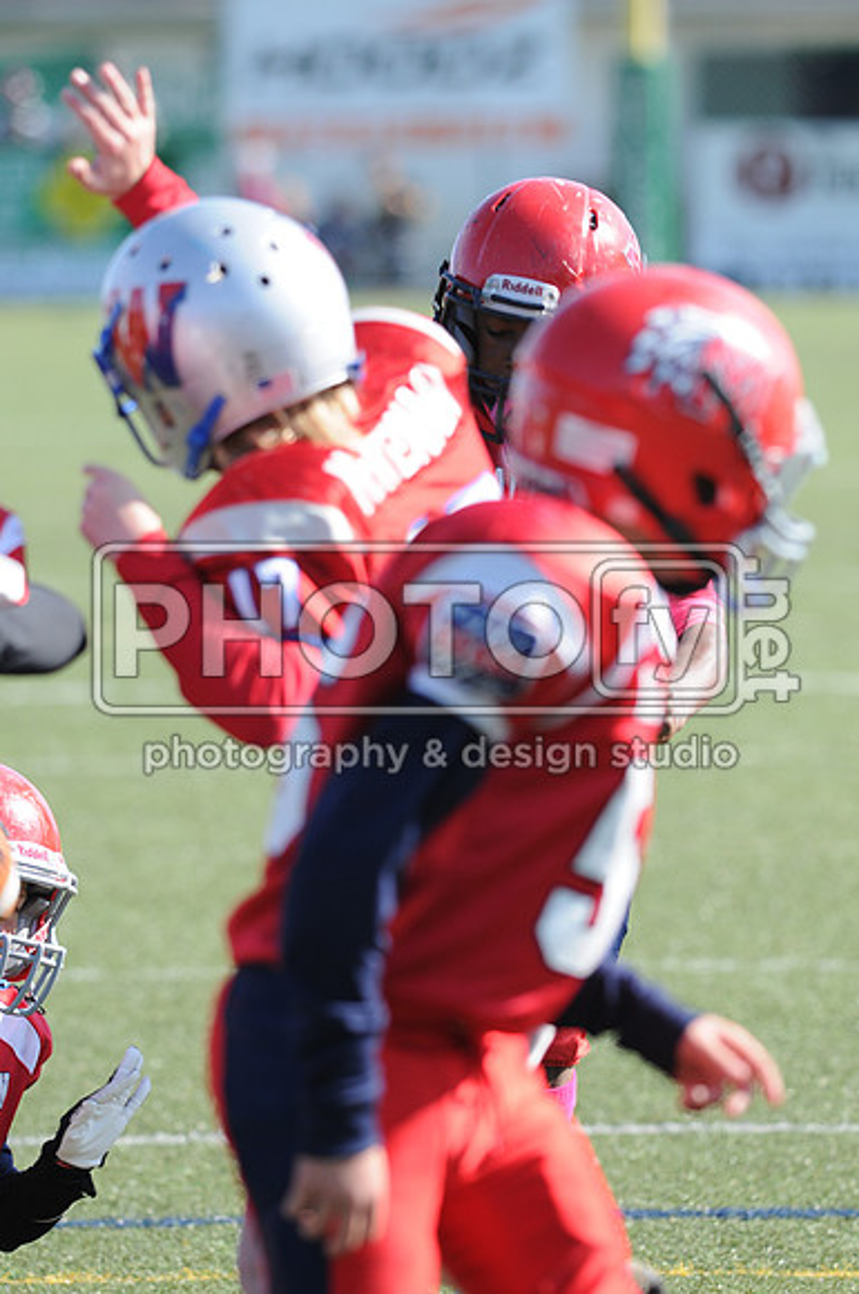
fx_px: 16153
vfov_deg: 4.6
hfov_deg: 3.0
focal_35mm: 450
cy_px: 647
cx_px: 430
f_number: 5.6
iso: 200
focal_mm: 300
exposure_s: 1/500
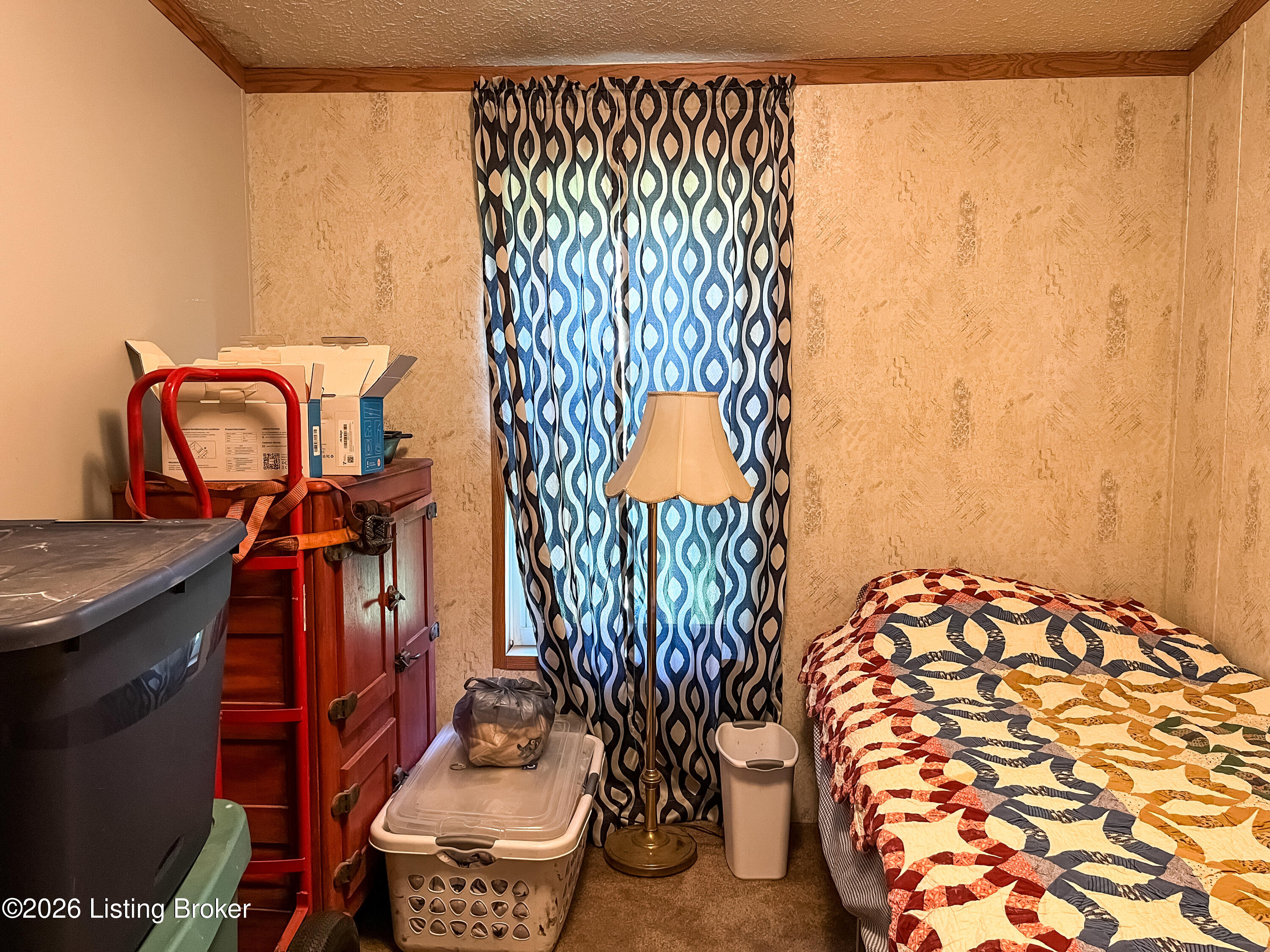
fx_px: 954
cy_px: 476
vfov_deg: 53.1
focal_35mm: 26
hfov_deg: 67.3
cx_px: 635
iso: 250
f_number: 1.6
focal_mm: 5.1
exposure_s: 1/60
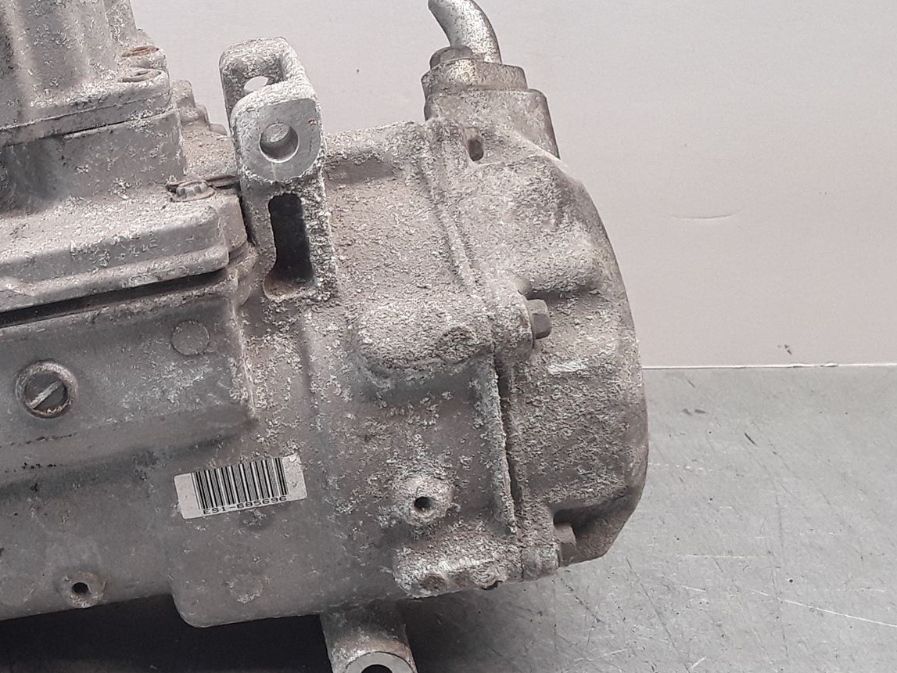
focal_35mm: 50
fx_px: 1296
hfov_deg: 36.4
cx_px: 130
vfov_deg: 29.1
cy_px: 327
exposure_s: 1/50
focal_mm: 2.91
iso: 40
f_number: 1.9
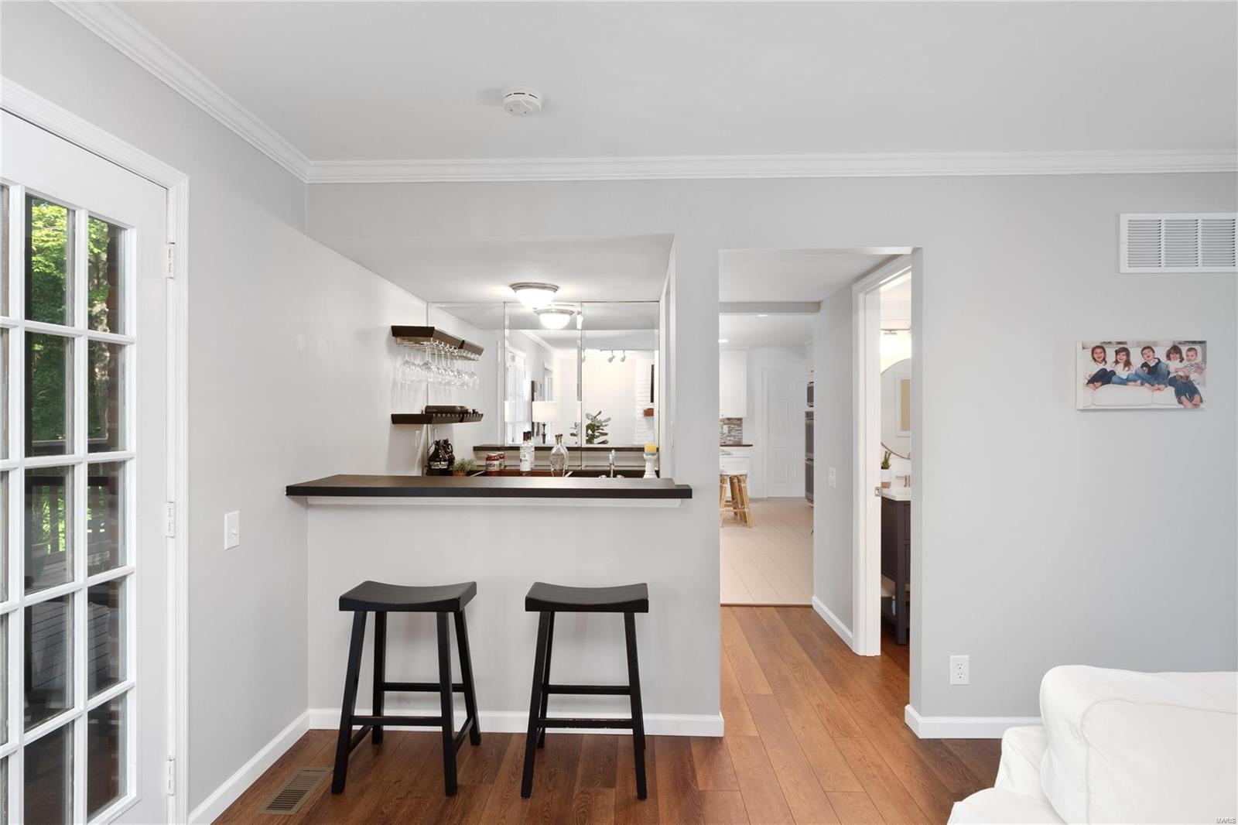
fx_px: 619
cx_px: 619
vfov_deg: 67.4
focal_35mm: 18
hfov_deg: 90.0
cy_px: 412
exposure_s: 1/2.5
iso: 400
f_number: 5.6
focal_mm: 9
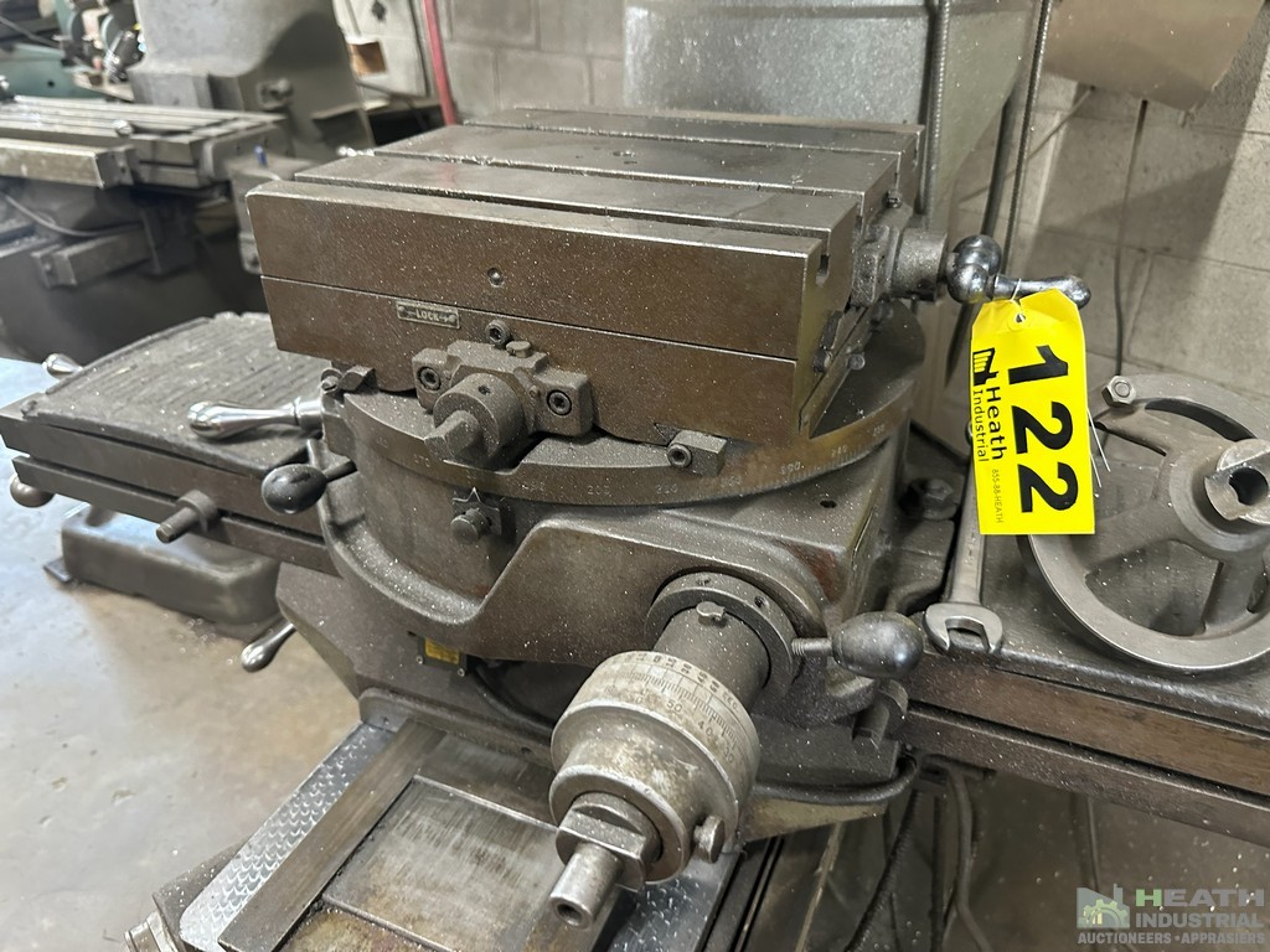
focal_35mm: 24
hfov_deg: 71.6
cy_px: 476
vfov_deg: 56.8
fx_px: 881
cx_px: 635
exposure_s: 1/40
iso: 640
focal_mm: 6.86
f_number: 1.78
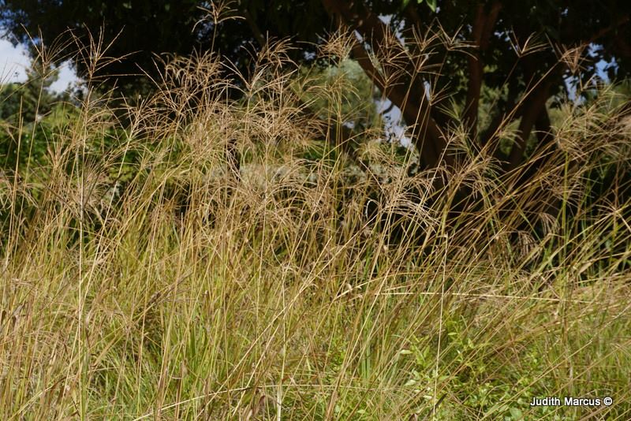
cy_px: 210
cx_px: 316
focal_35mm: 74
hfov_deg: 27.5
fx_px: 1289
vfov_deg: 18.6
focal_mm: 49
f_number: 10
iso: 250
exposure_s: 1/500
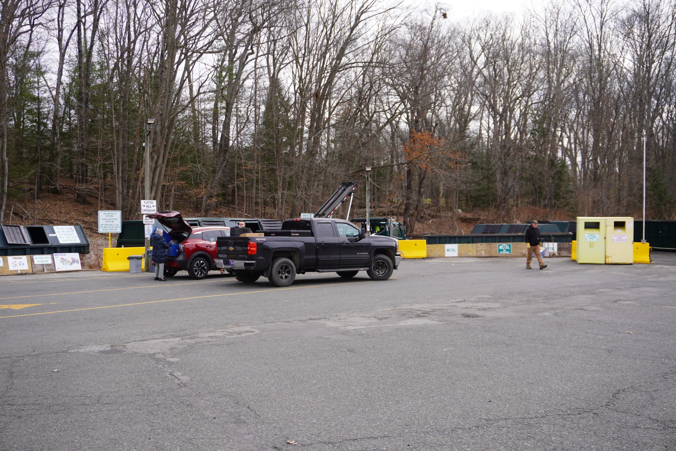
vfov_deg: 34.2
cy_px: 226
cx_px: 338
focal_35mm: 39
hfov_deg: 49.6
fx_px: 732
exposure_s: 1/320
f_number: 5
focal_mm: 26
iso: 100
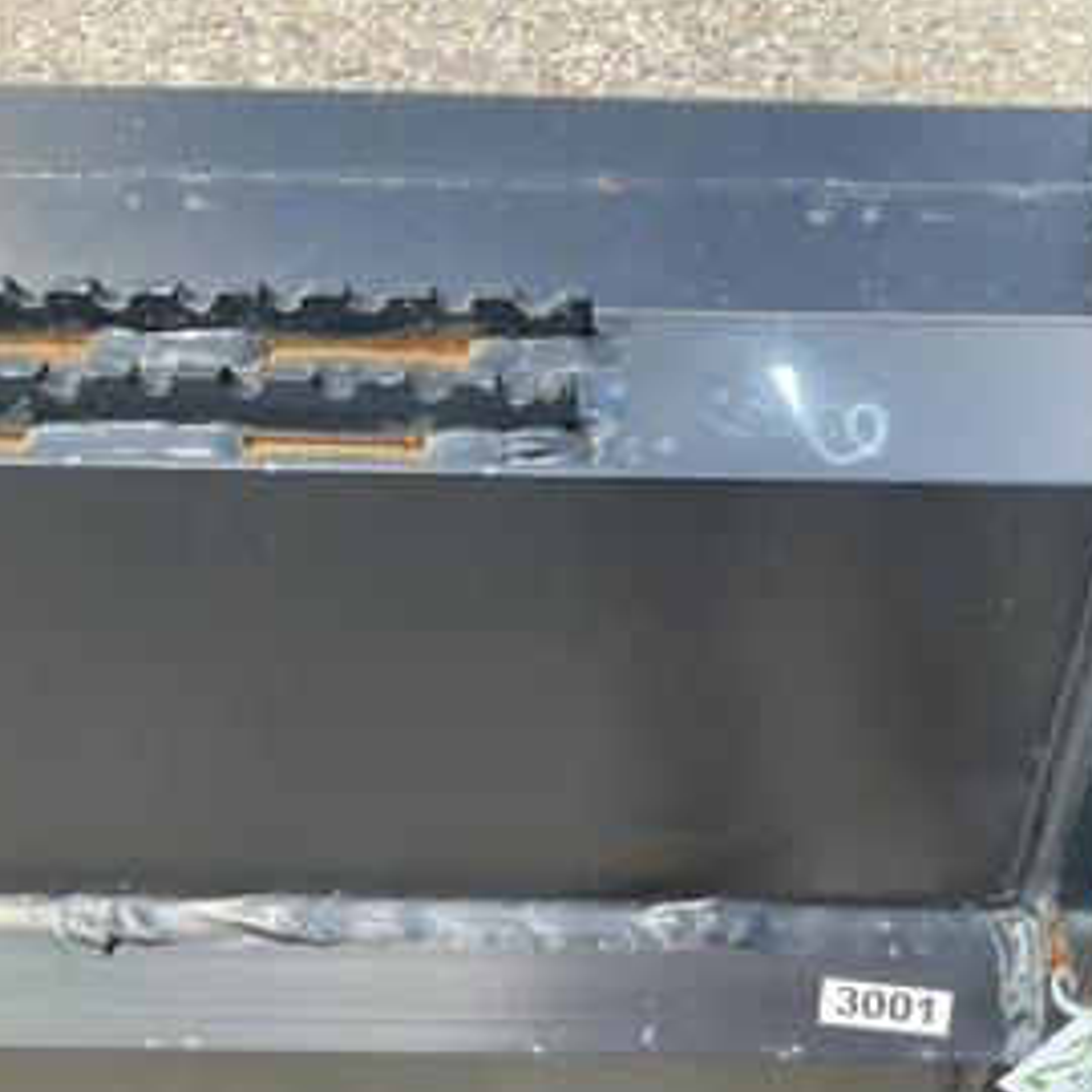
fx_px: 1356
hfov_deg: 43.0
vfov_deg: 43.8
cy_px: 590
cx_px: 760
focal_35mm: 38
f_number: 1.8
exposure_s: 1/218
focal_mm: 3
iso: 25
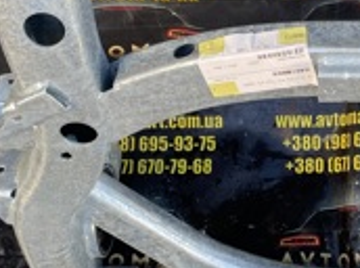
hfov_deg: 19.9
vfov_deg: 15.1
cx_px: 324
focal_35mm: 97
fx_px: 1006
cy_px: 68
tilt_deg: -57.8
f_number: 1.6
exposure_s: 1/121
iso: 40
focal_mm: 4.2
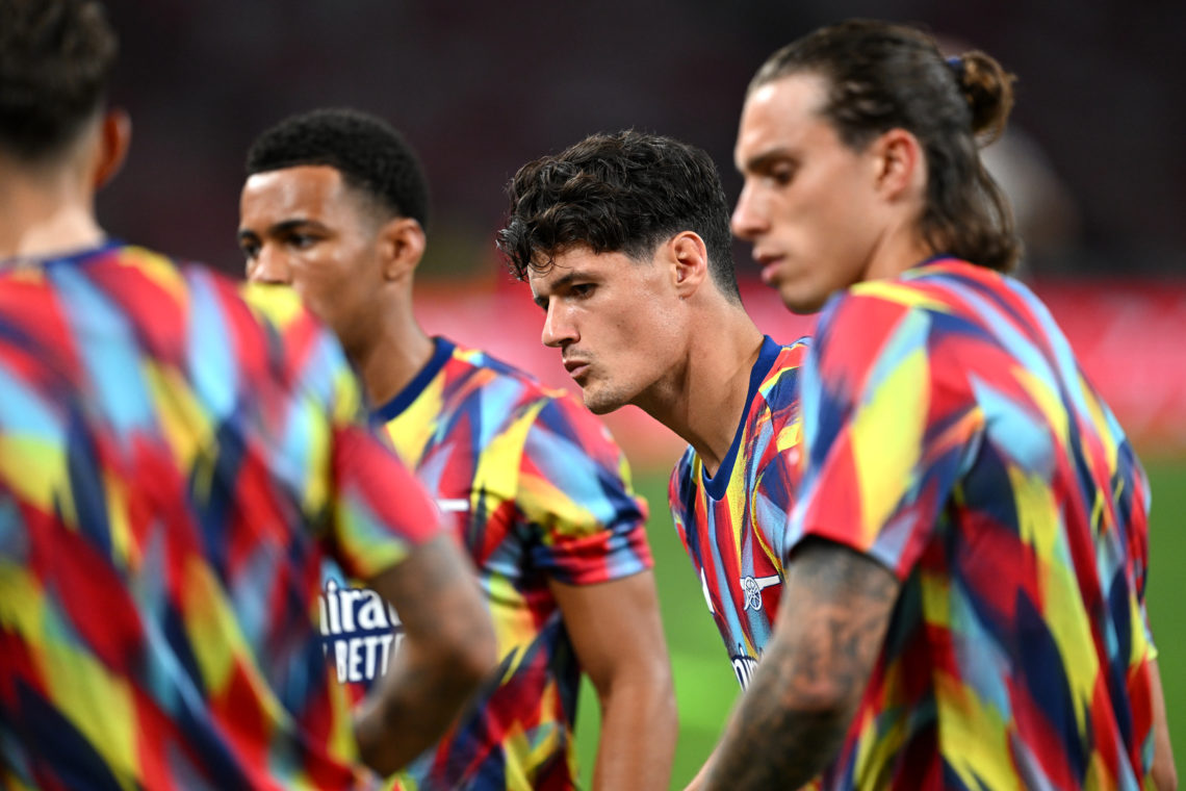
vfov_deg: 3.4
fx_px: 13177
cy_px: 396
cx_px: 593
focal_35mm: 400
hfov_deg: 5.2
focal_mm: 400
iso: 2000
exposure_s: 1/1250
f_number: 2.8
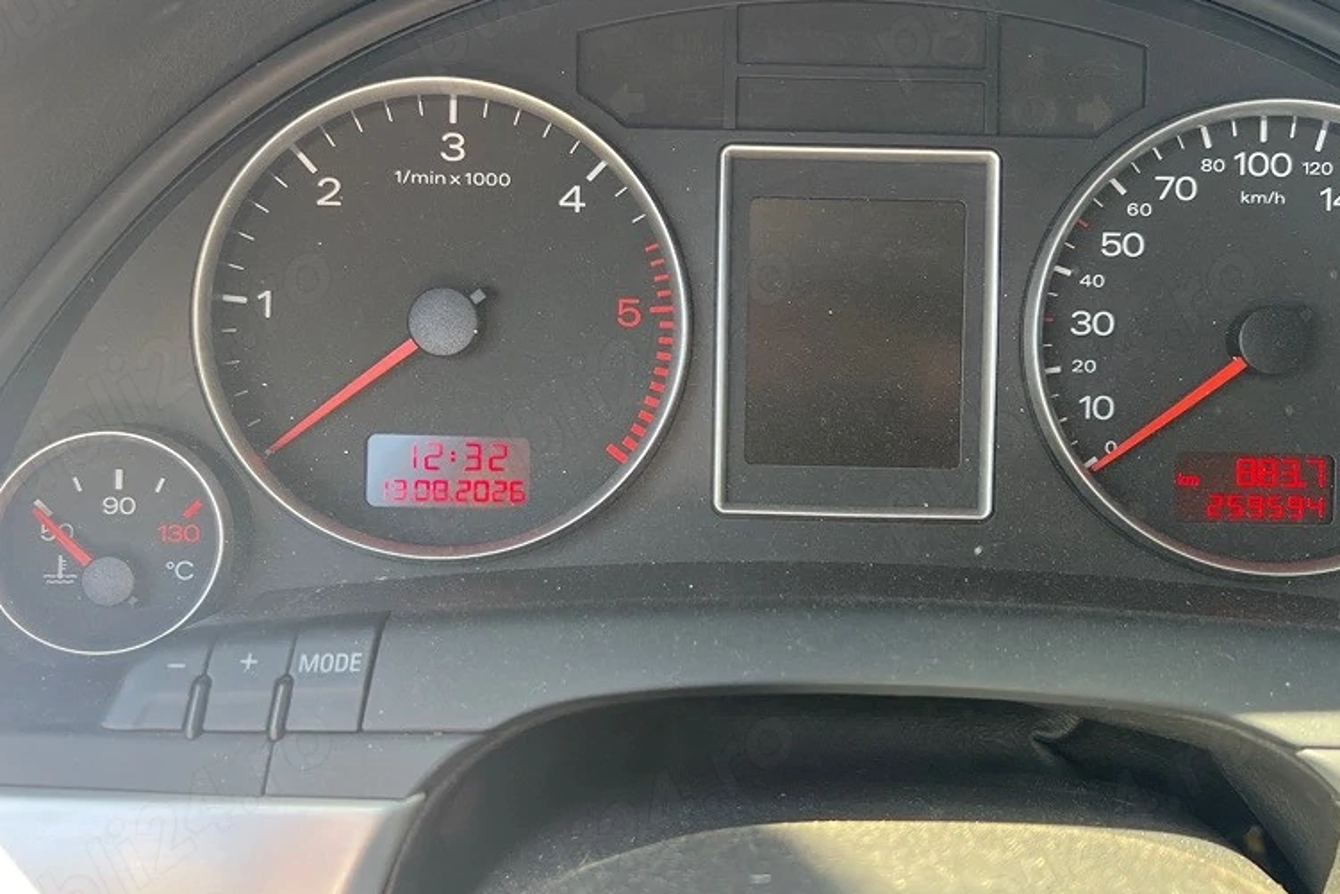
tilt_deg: -27.6
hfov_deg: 53.1
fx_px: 1340
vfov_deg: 36.9
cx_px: 721
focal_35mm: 36
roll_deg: -5.0
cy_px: 407
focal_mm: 5.7
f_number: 1.5
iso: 80
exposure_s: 1/121
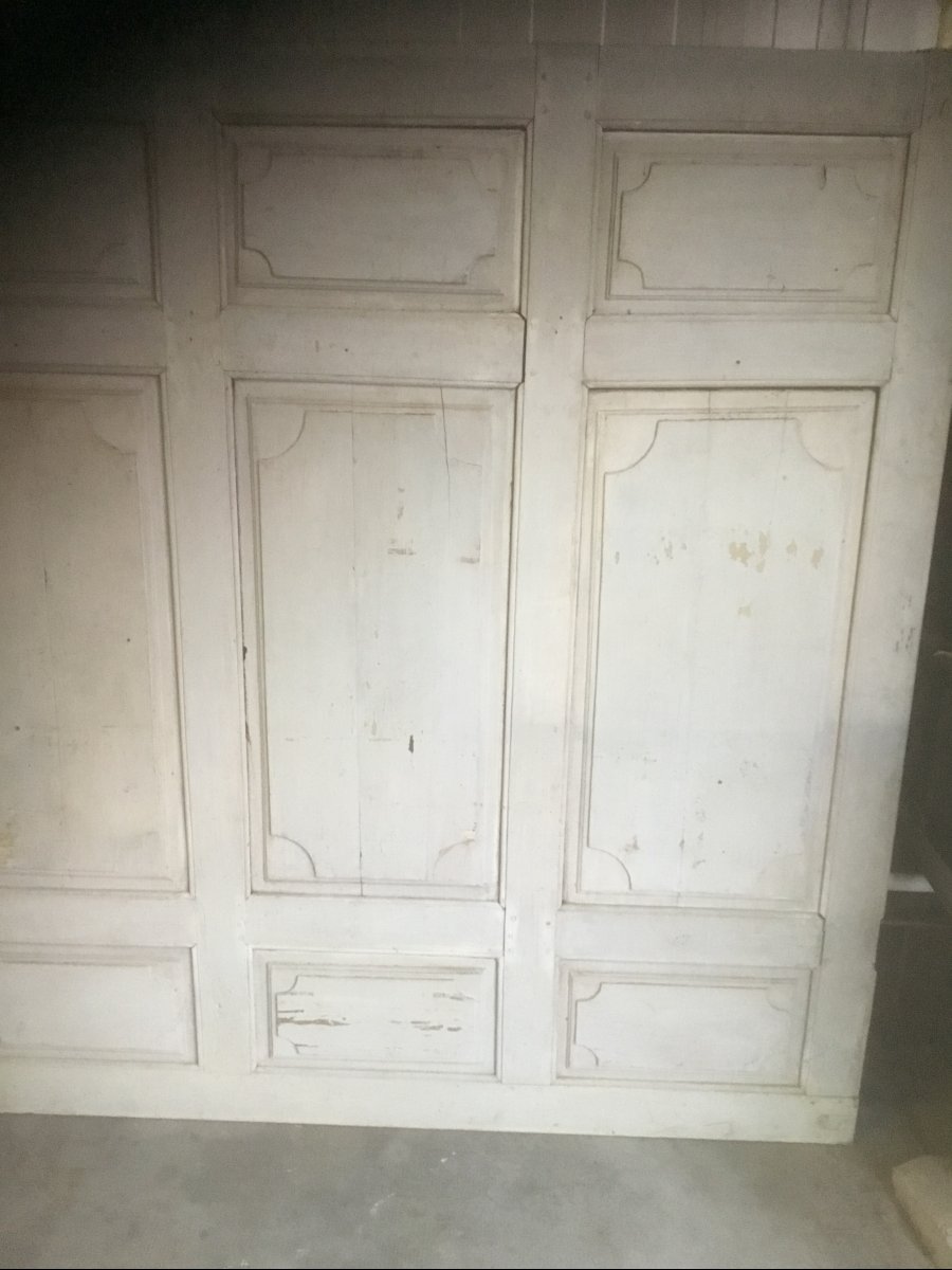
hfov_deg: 45.4
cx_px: 476
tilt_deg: -16.7
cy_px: 635
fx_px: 1137
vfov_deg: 58.4
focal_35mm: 31
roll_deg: -1.7
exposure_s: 1/17
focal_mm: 3.3
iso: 200
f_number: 2.4
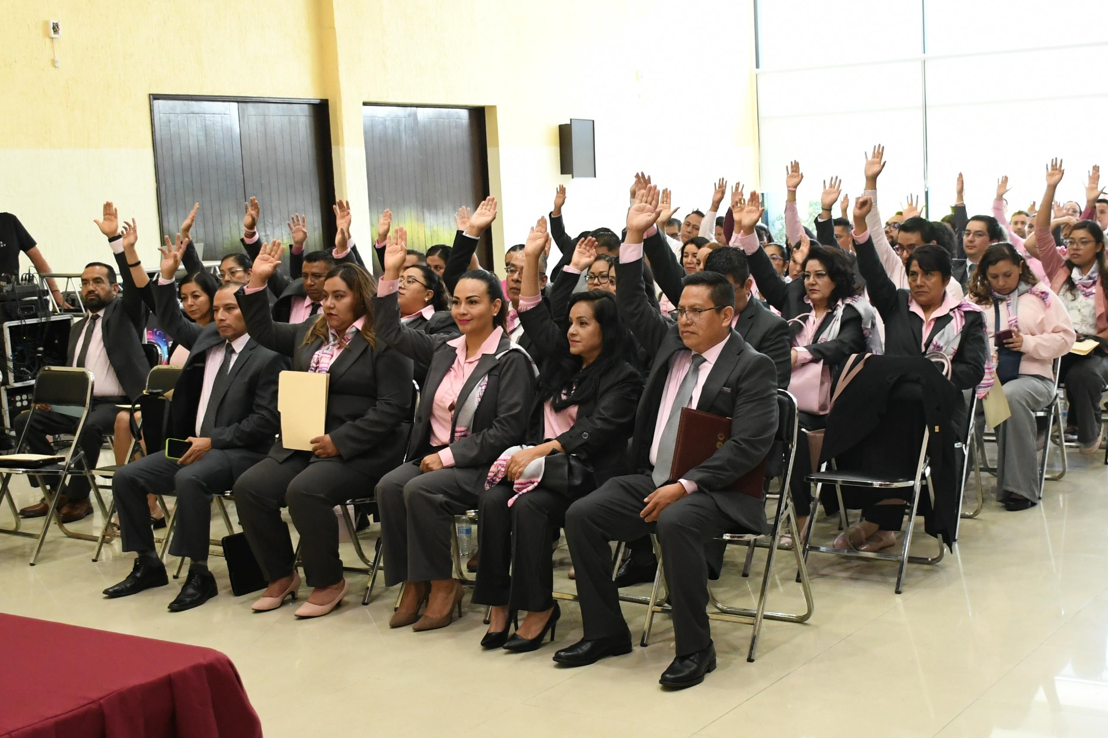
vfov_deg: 27.5
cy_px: 383
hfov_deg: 40.3
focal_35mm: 49
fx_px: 1508
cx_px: 633
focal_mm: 20
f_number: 3.5
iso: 2000
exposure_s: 1/100
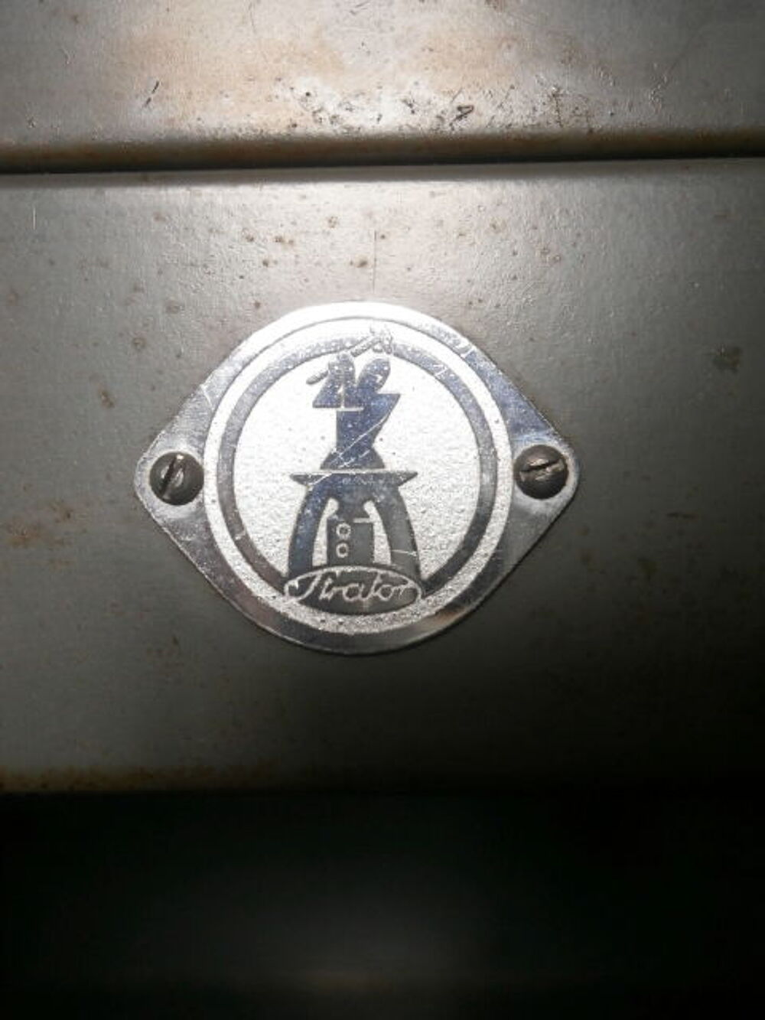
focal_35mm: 47
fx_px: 1385
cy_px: 510
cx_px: 382
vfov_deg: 40.4
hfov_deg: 30.9
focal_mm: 8.3
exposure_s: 1/40
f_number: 3.4
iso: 200
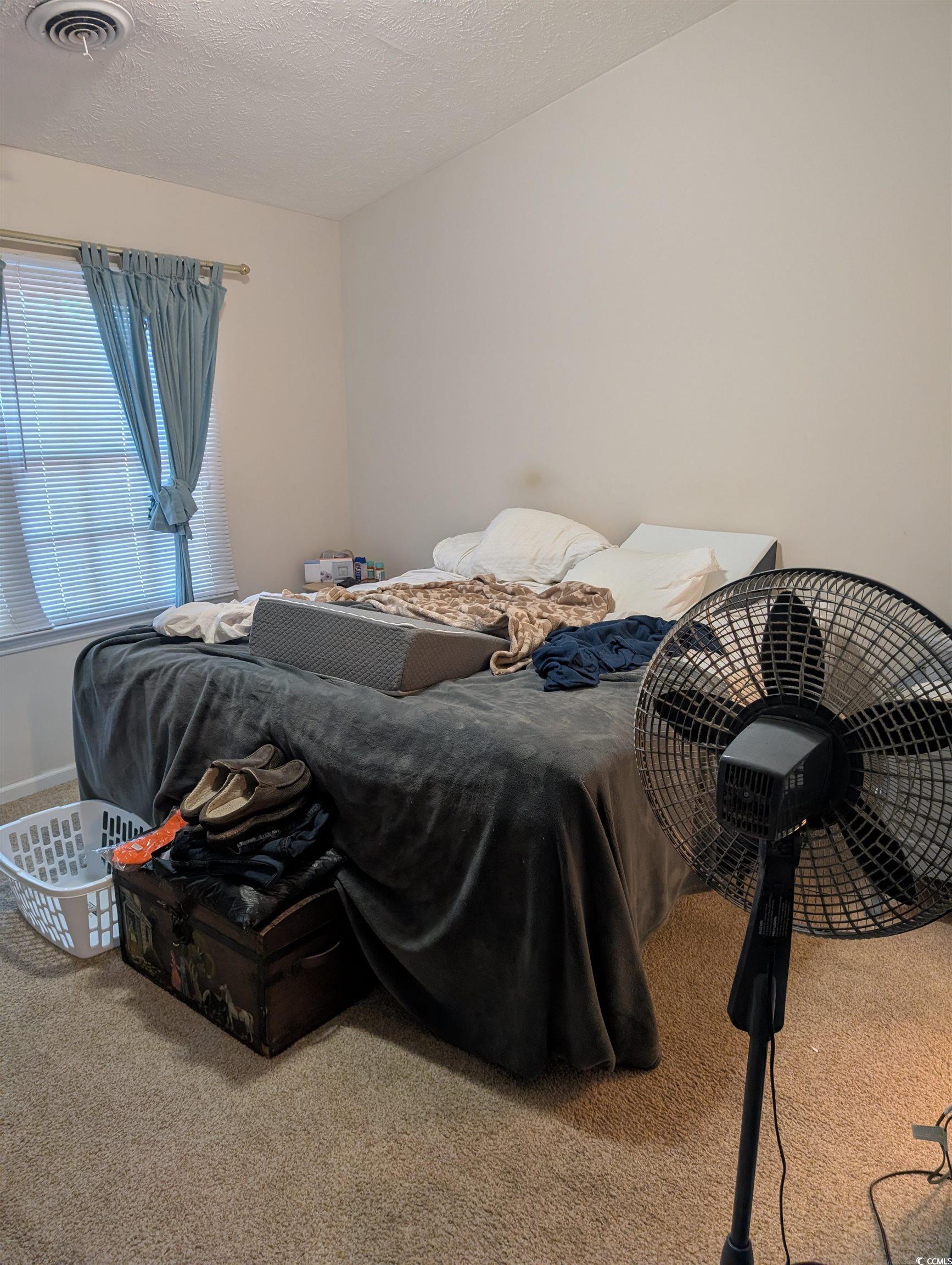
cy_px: 632
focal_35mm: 24
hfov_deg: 56.9
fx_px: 878
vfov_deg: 71.5
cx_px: 476
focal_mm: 6.9
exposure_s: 1/68.2
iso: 63
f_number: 1.68
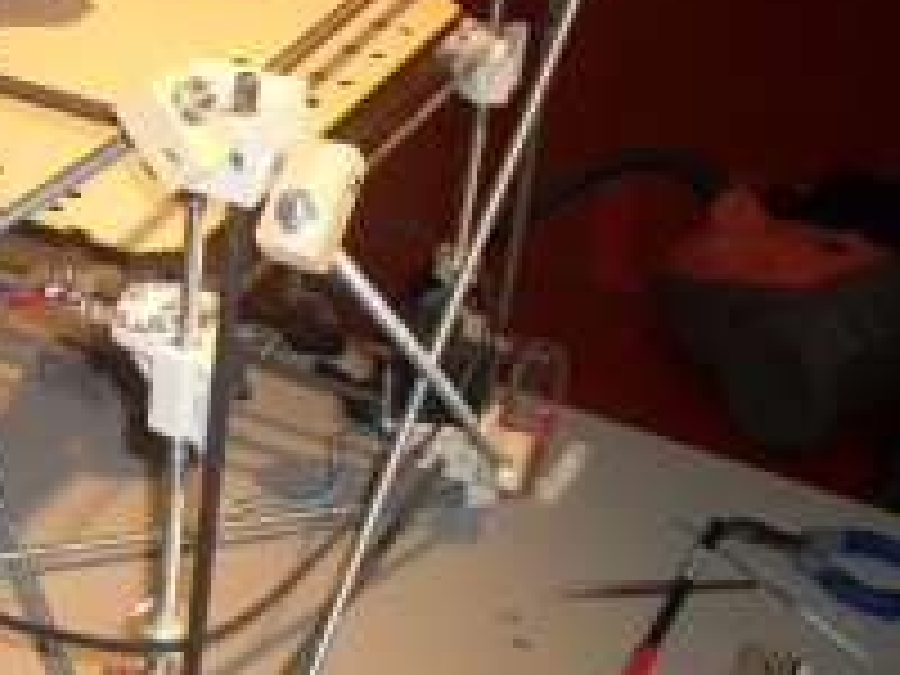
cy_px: 248
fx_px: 1820
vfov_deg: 21.0
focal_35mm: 70
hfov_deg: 26.4
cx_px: 9
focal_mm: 5.8
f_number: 2.6
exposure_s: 1/60
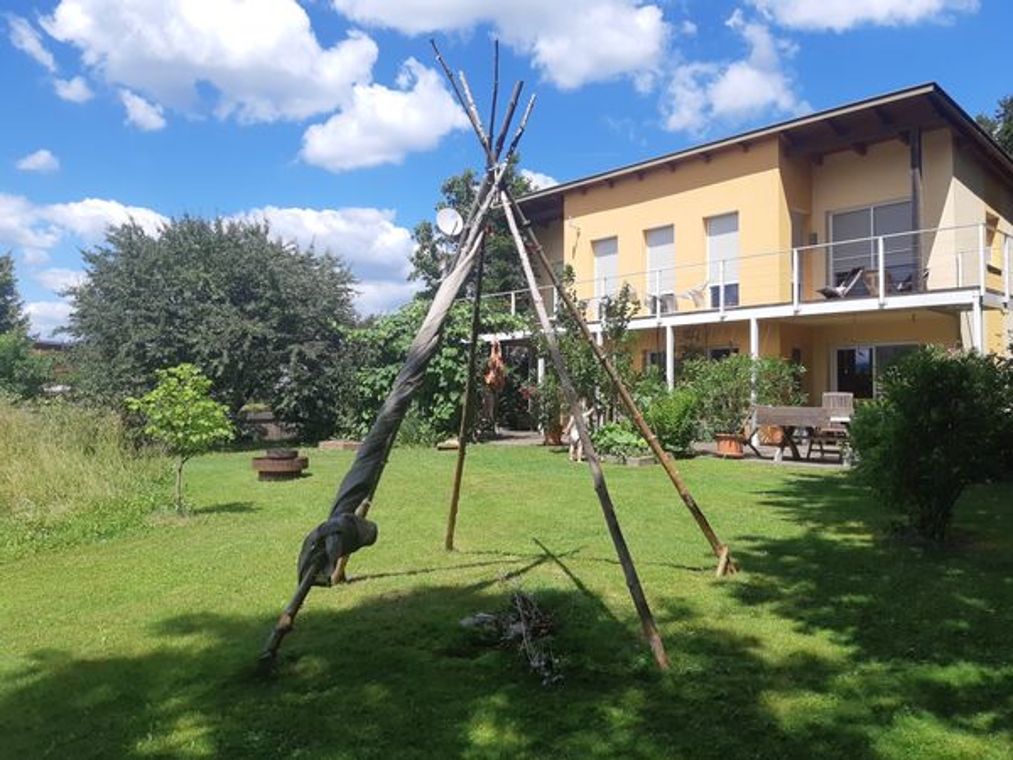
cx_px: 506
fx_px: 761
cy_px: 380
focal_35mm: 26
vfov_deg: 53.1
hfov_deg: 67.3
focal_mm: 3.93
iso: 40
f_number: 1.7
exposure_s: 1/1805
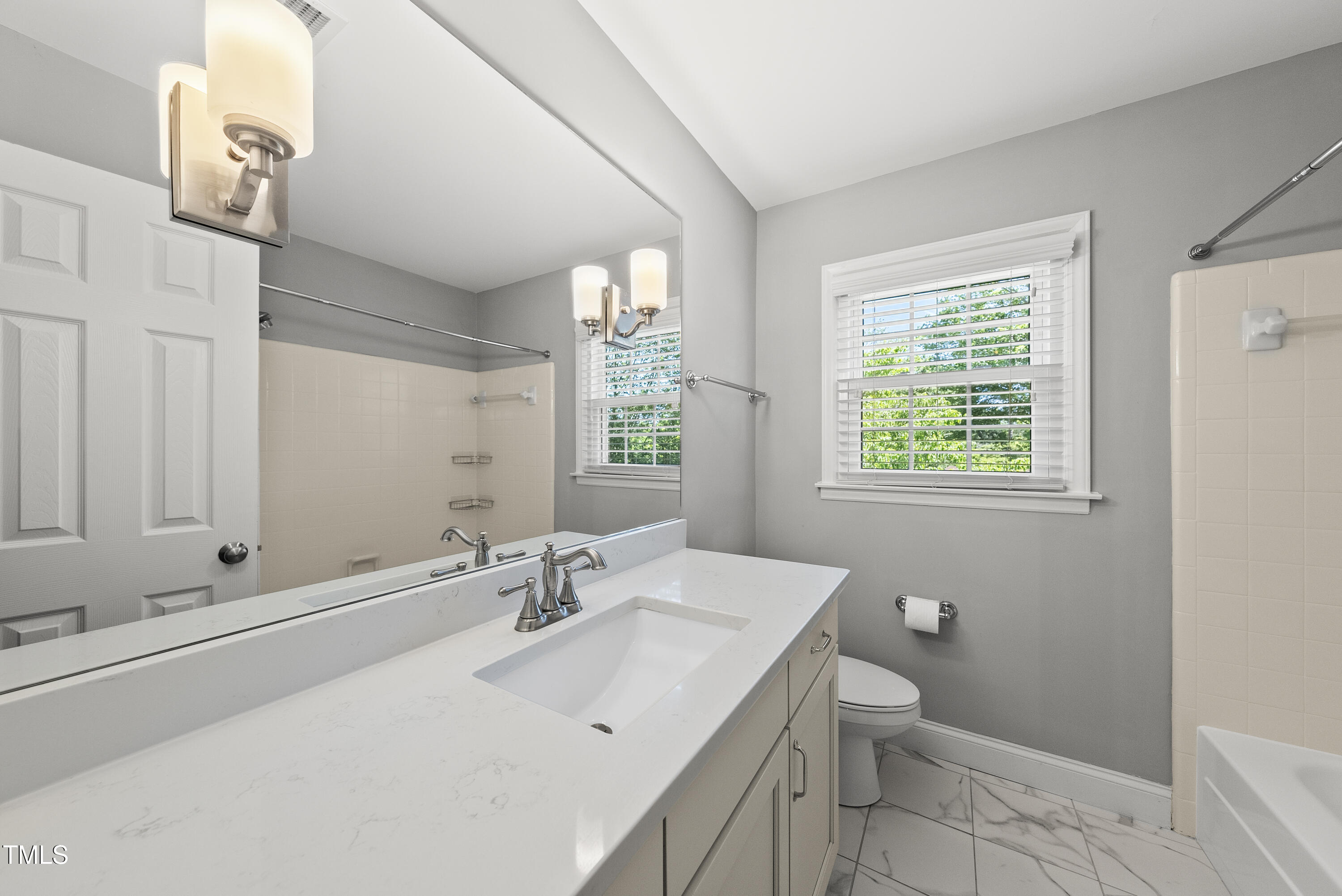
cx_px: 671
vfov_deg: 90.1
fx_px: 448
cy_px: 448
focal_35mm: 12
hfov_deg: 112.6
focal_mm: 12
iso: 800
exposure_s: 1/15
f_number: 7.1
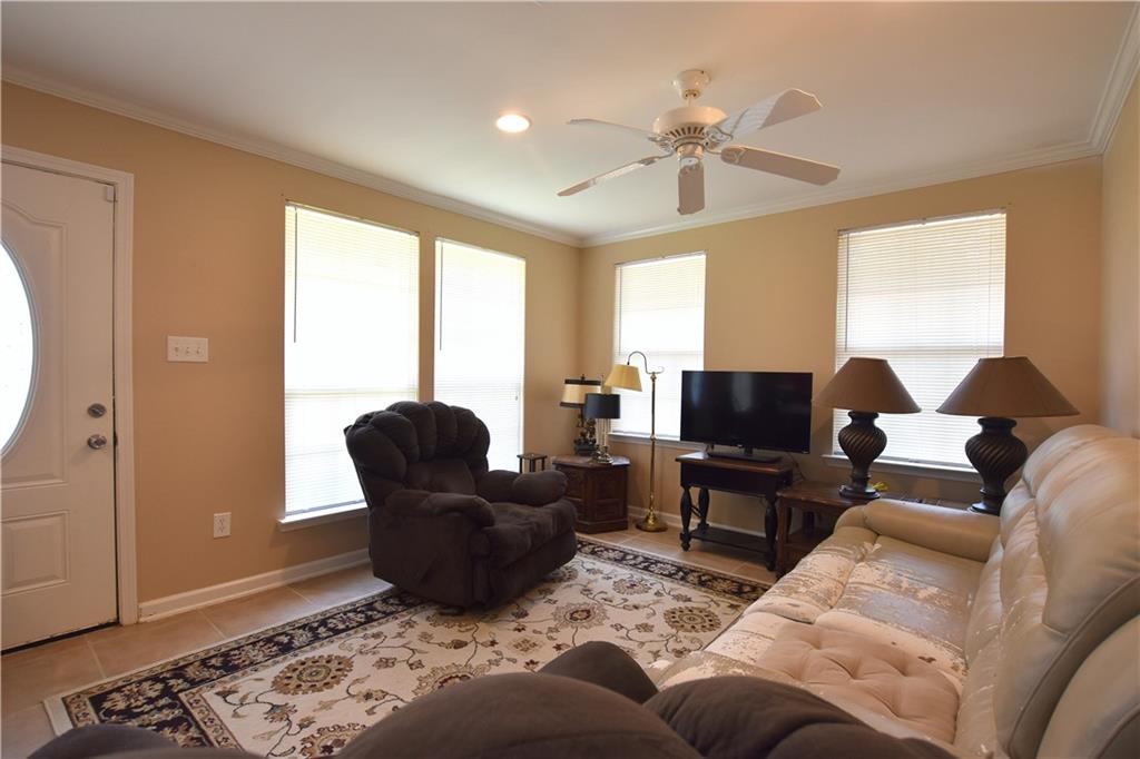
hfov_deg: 100.4
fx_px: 475
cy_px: 380
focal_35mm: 15
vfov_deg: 77.3
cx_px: 570
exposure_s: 1/80
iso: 400
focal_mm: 10
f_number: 4.5
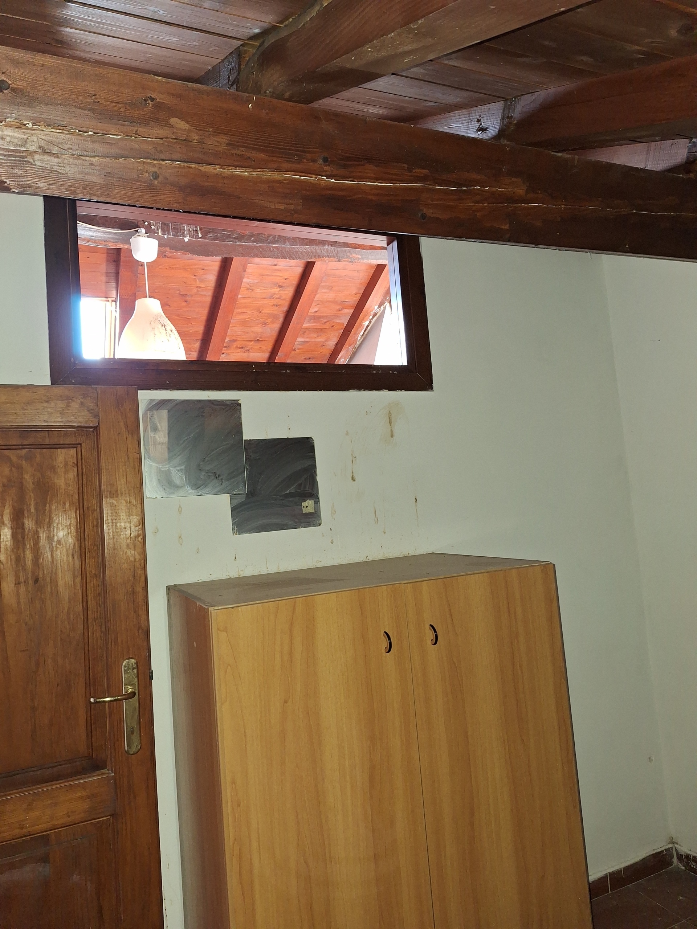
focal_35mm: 23
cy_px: 464
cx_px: 348
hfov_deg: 58.9
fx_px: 617
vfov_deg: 73.9
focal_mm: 5.54
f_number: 1.8
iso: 200
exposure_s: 1/33
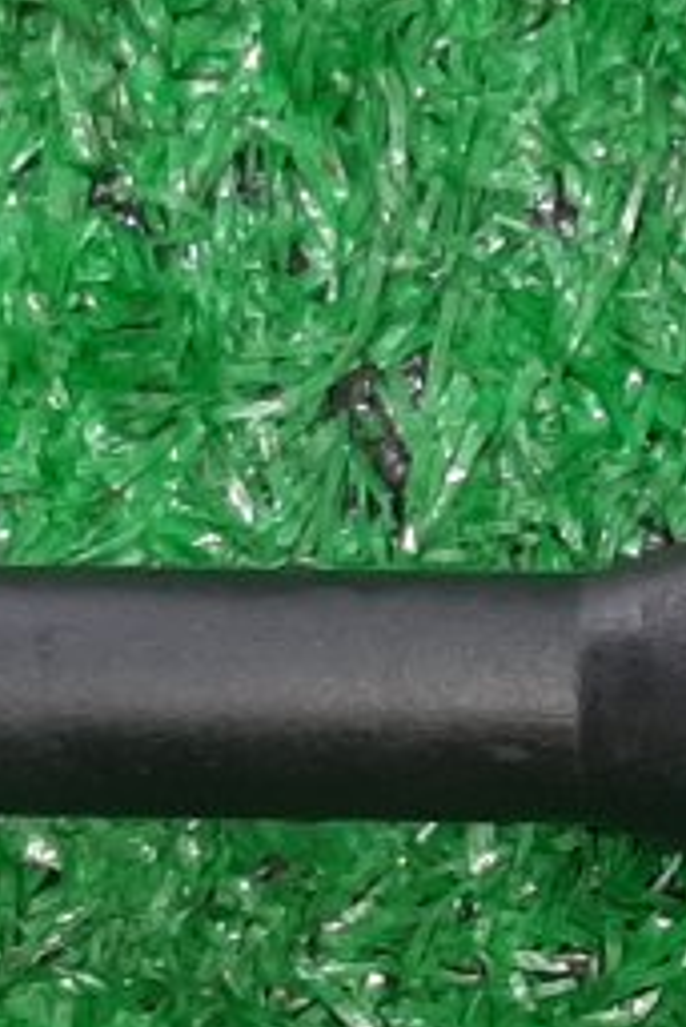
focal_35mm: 152
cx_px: 863
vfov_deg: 13.2
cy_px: 1175
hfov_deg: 8.9
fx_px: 4338
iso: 68
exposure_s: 1/50
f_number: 1.7
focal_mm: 3.93
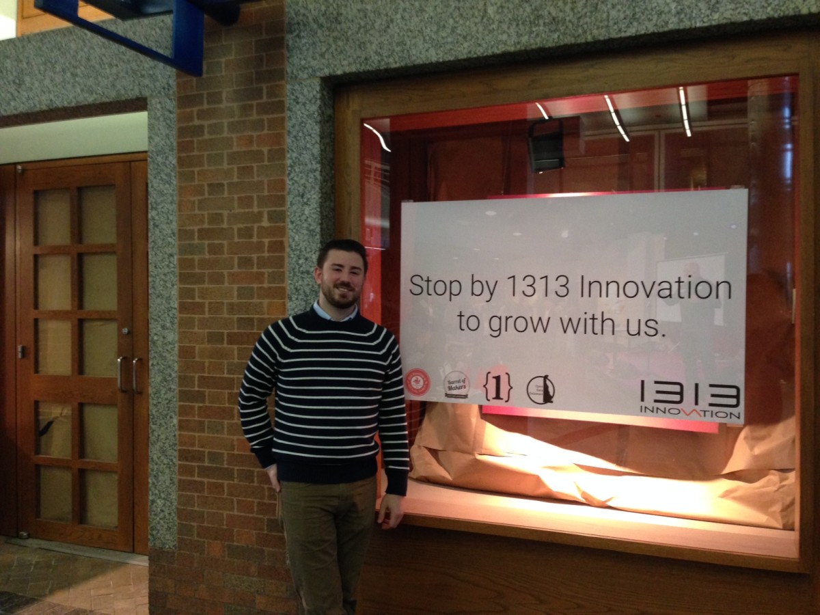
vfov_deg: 42.9
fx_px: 782
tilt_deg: -0.2
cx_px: 410
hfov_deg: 55.4
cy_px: 308
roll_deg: +0.0
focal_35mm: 33
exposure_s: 1/20
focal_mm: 4.12
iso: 250
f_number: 2.4
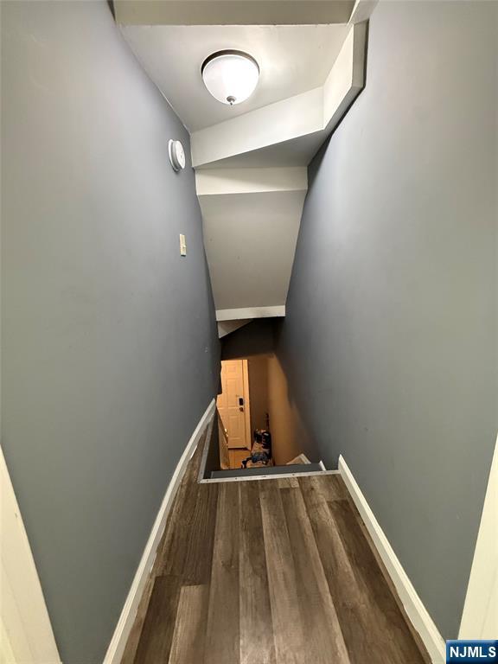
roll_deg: +1.4
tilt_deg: -12.8
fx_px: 269
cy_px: 332
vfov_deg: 102.1
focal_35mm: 14
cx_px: 249
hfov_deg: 85.7
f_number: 2.2
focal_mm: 2.22
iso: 1000
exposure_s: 1/60
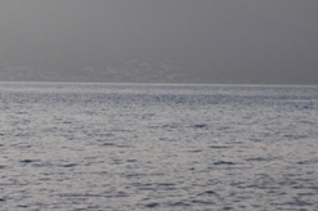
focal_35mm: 171
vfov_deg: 8.0
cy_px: 42
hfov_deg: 12.0
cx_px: 64
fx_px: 1509
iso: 320
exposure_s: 1/5000
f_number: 4.5
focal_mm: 44
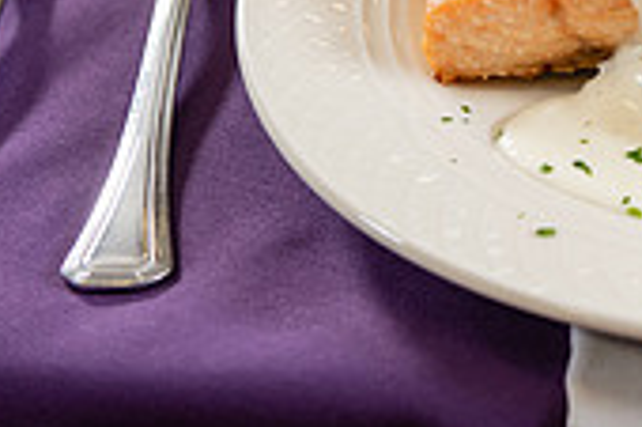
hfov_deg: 9.9
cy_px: -149
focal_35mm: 205
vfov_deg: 6.6
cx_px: 797
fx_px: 3652
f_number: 4
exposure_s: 1/160
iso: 400
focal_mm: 60
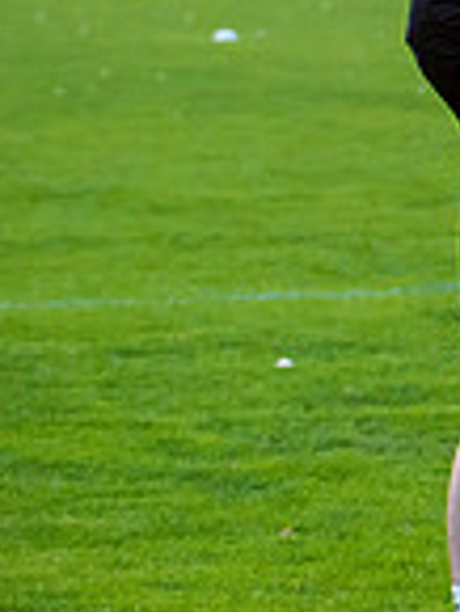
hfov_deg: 3.8
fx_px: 6794
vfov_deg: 5.2
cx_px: 1190
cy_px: 103
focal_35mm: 384
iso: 1600
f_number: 4.5
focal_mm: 100
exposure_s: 1/200
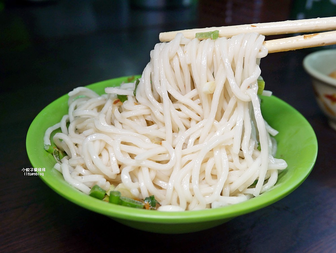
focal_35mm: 36
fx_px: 350
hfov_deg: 51.3
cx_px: 168
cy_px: 126
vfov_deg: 39.7
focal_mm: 18
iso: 200
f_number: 4.2
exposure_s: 1/60
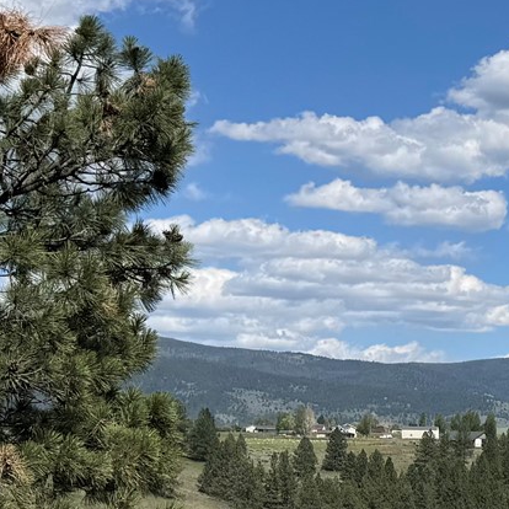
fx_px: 1747
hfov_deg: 15.0
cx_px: 840
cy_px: 439
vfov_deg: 16.4
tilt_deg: +1.5
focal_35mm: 105
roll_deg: -0.4
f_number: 1.78
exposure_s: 1/6410
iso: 80
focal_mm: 6.76
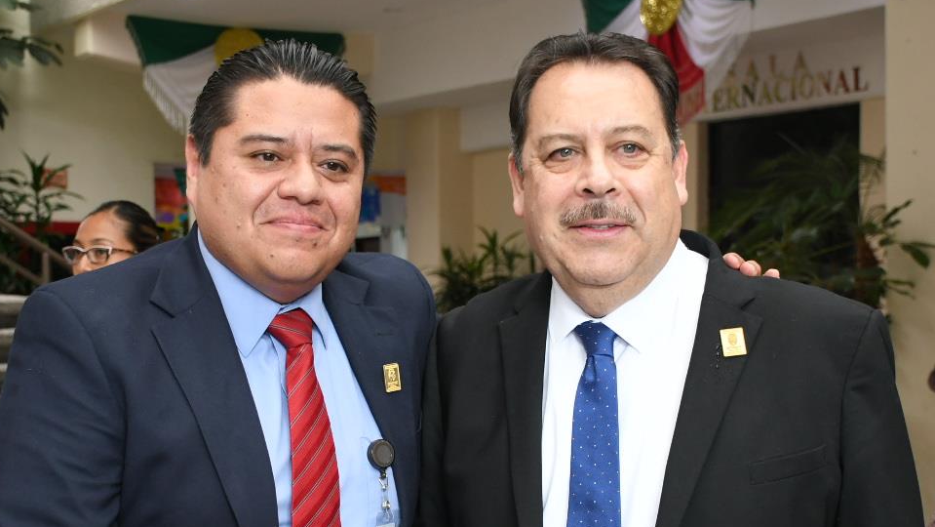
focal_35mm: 69
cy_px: 411
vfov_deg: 17.4
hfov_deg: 30.6
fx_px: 1711
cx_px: 462
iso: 800
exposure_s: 1/100
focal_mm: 26
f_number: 3.8
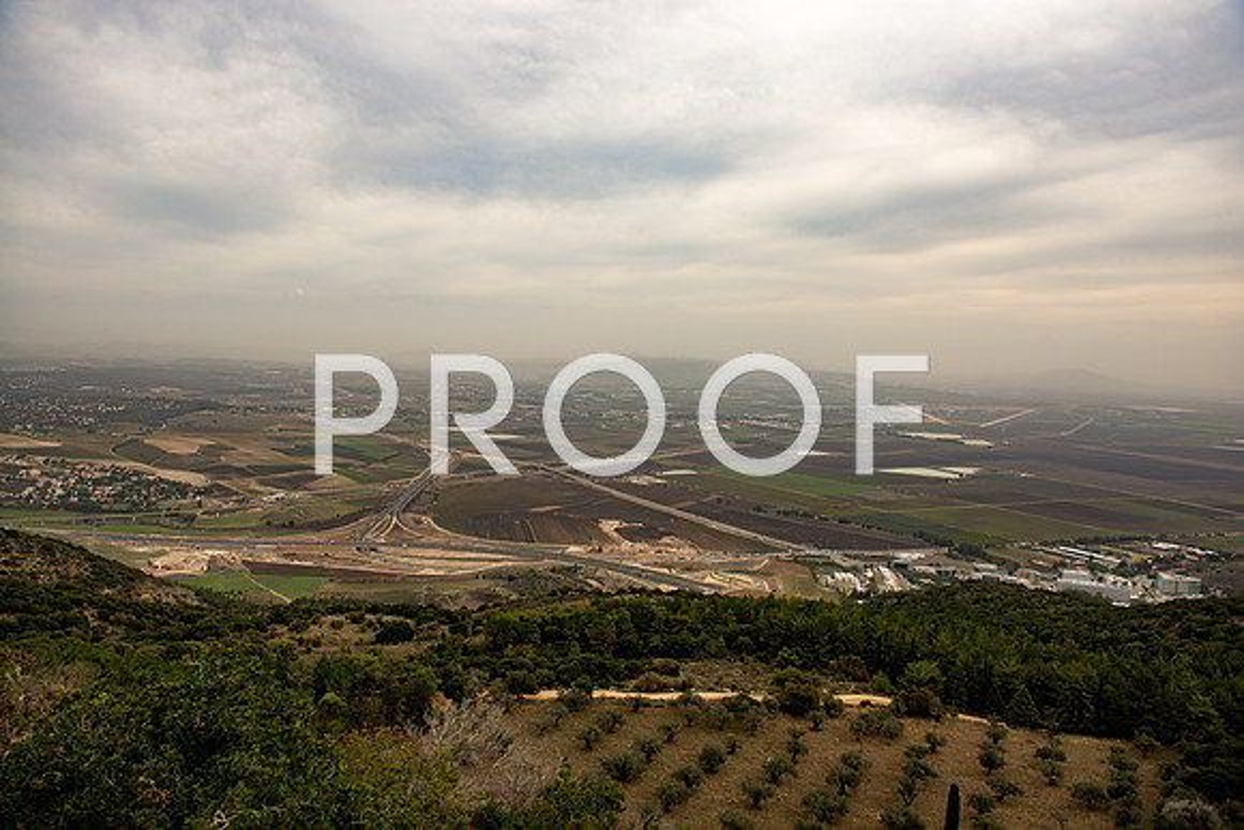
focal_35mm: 24
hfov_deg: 73.7
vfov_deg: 53.2
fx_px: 829
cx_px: 622
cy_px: 415
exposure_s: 1/800
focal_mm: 24
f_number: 3.5
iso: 100
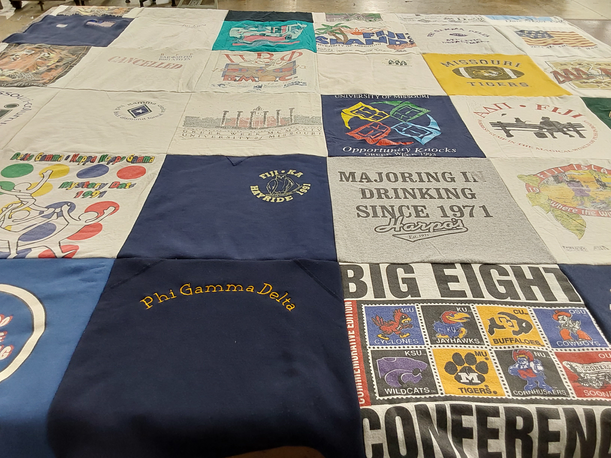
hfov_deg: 63.4
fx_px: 494
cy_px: 229
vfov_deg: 49.7
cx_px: 306
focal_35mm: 28
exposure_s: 1/60
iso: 125
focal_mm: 2.91
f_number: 1.9
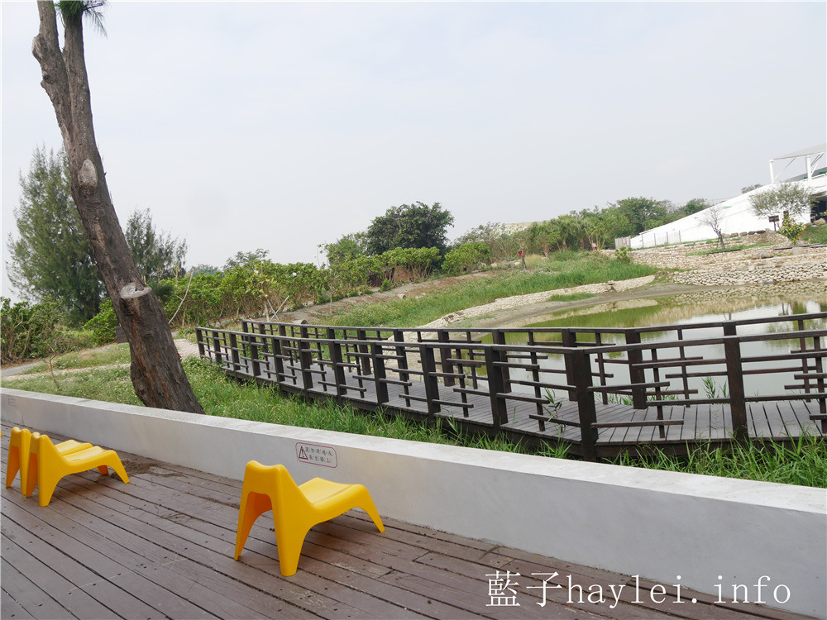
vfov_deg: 49.7
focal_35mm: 28
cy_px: 310
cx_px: 414
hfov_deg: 63.4
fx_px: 669
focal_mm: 14
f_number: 6.3
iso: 200
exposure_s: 1/320
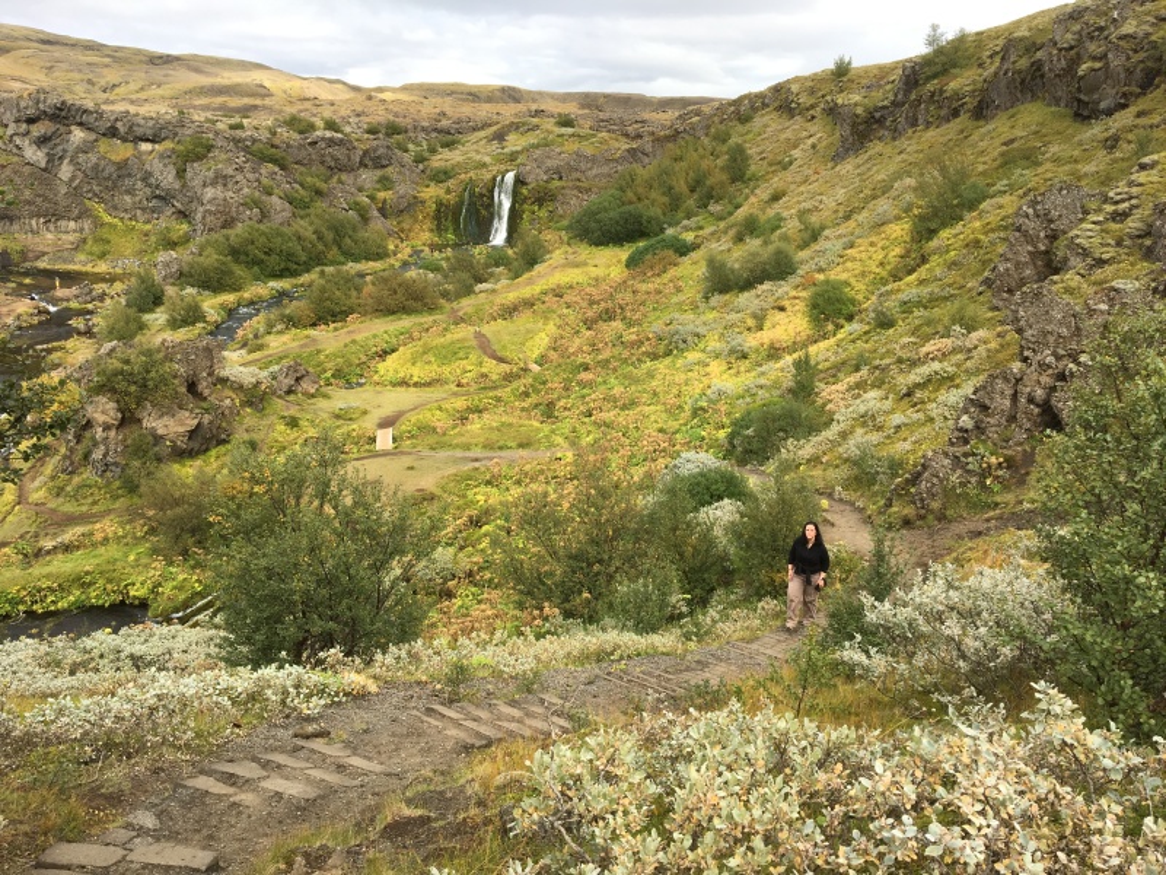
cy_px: 438
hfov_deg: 61.7
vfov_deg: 48.2
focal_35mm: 29
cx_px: 583
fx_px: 977
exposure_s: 1/466
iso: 25
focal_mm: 4.15
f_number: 2.2
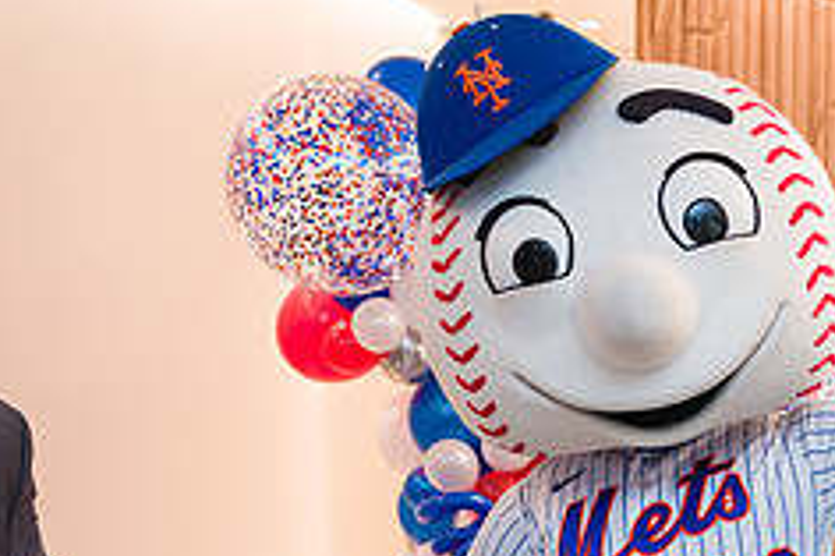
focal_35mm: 59
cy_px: 556
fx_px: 1367
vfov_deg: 22.1
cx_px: 679
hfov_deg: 32.9
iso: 400
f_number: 4
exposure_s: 1/200
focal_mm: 24
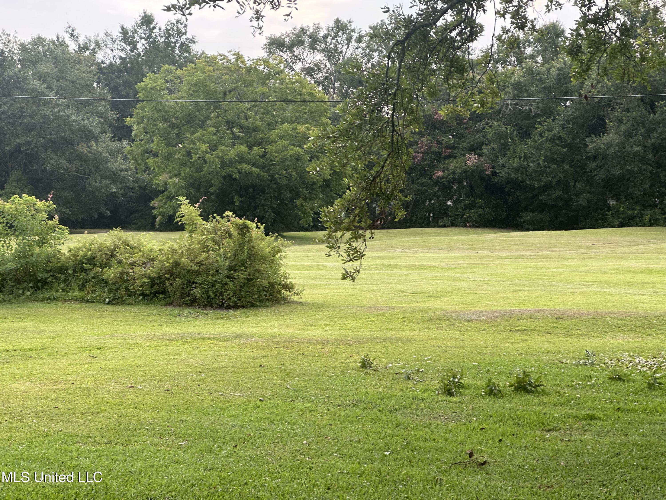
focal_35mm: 77
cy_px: 250
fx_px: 1481
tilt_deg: -0.5
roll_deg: +0.1
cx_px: 333
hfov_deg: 25.3
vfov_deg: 19.1
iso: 32
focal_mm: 9
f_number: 2.8
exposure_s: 1/99
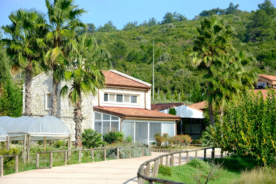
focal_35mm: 83
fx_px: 636
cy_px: 92
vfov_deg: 16.5
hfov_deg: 24.5
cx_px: 138
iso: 160
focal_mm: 55
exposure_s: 1/340
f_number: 5.6
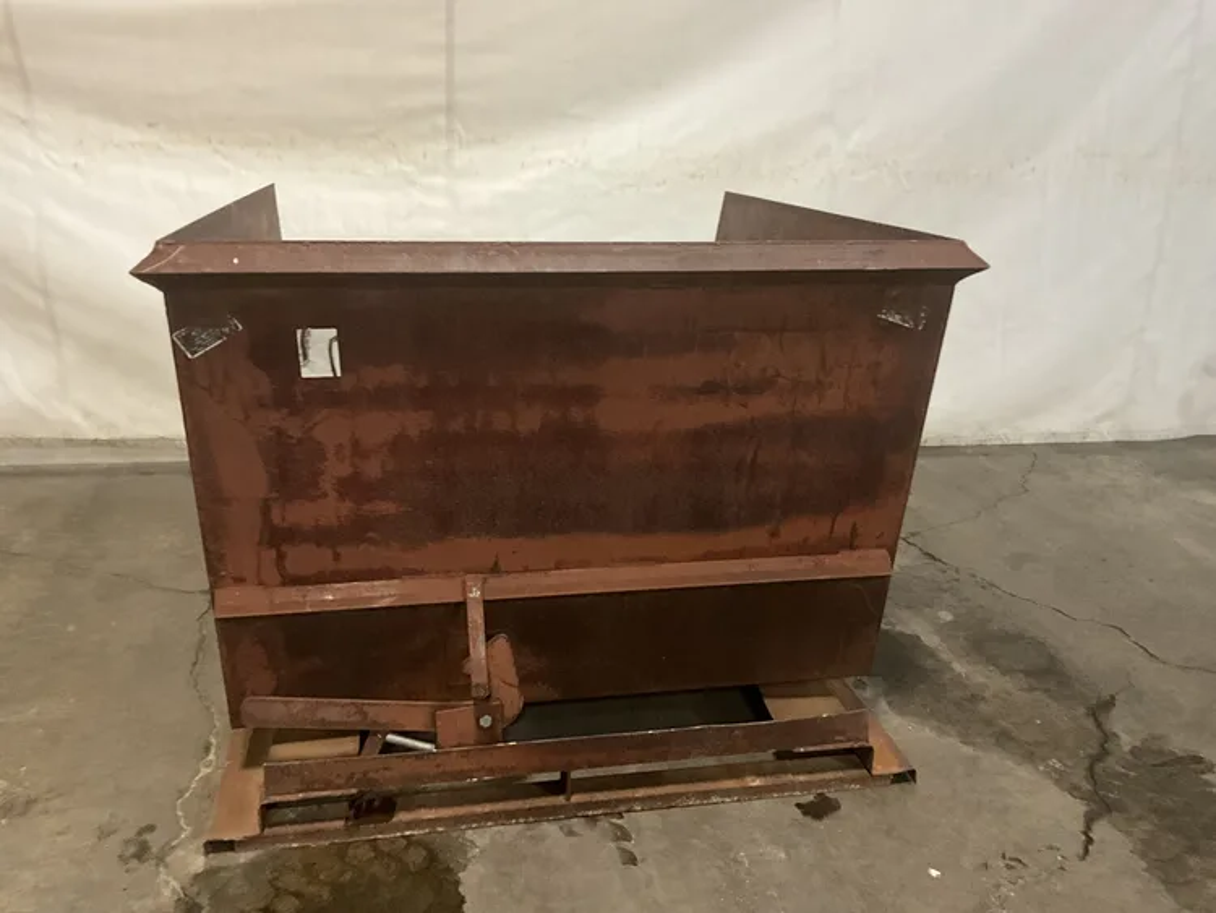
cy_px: 456
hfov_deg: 61.6
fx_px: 1019
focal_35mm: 29
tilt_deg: -18.5
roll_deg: -2.0
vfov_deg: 48.3
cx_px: 608
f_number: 1.8
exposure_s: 1/37
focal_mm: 3
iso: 320
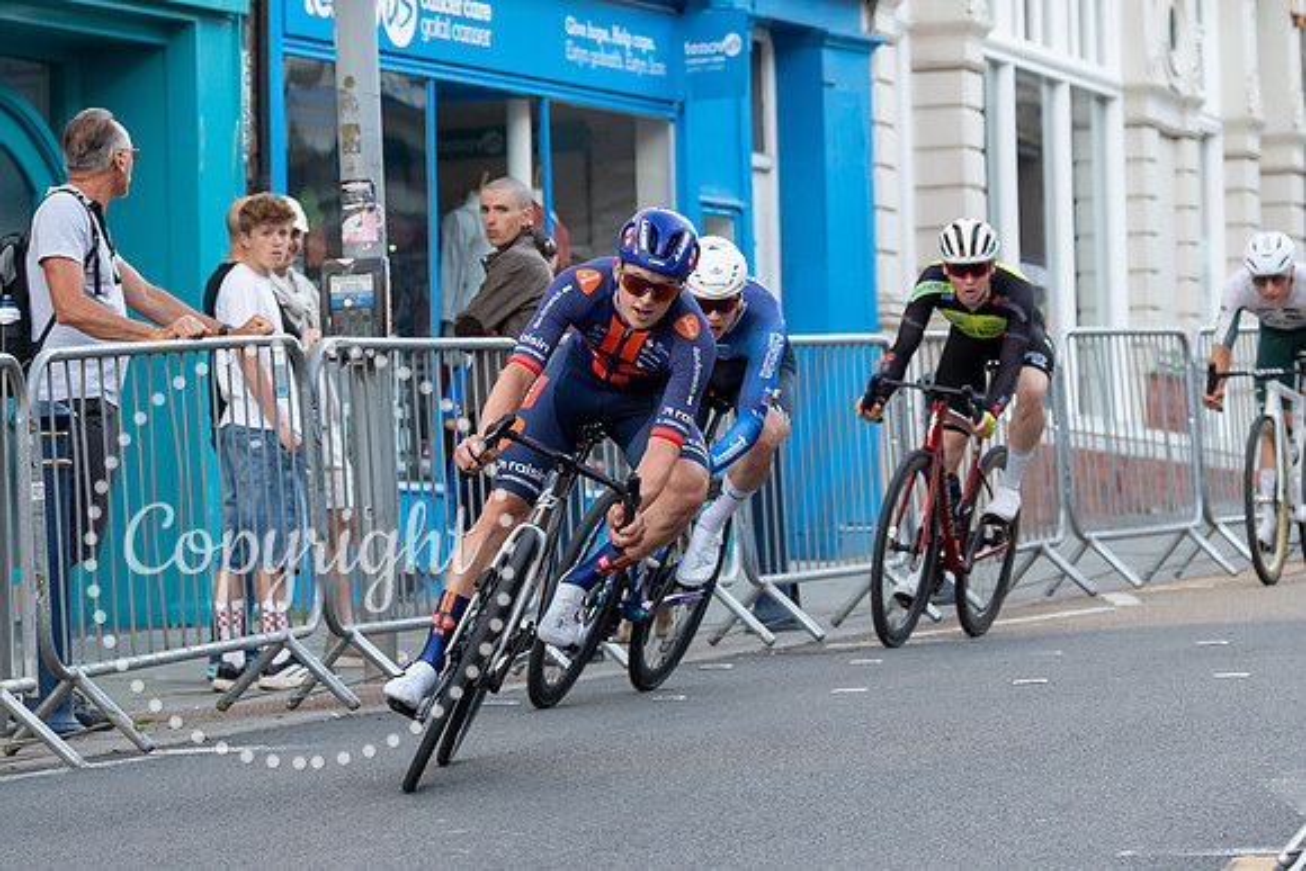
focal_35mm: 193
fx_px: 6992
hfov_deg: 10.7
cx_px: 711
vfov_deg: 7.1
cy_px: 170
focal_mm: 95
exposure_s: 1/640
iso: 500
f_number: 4
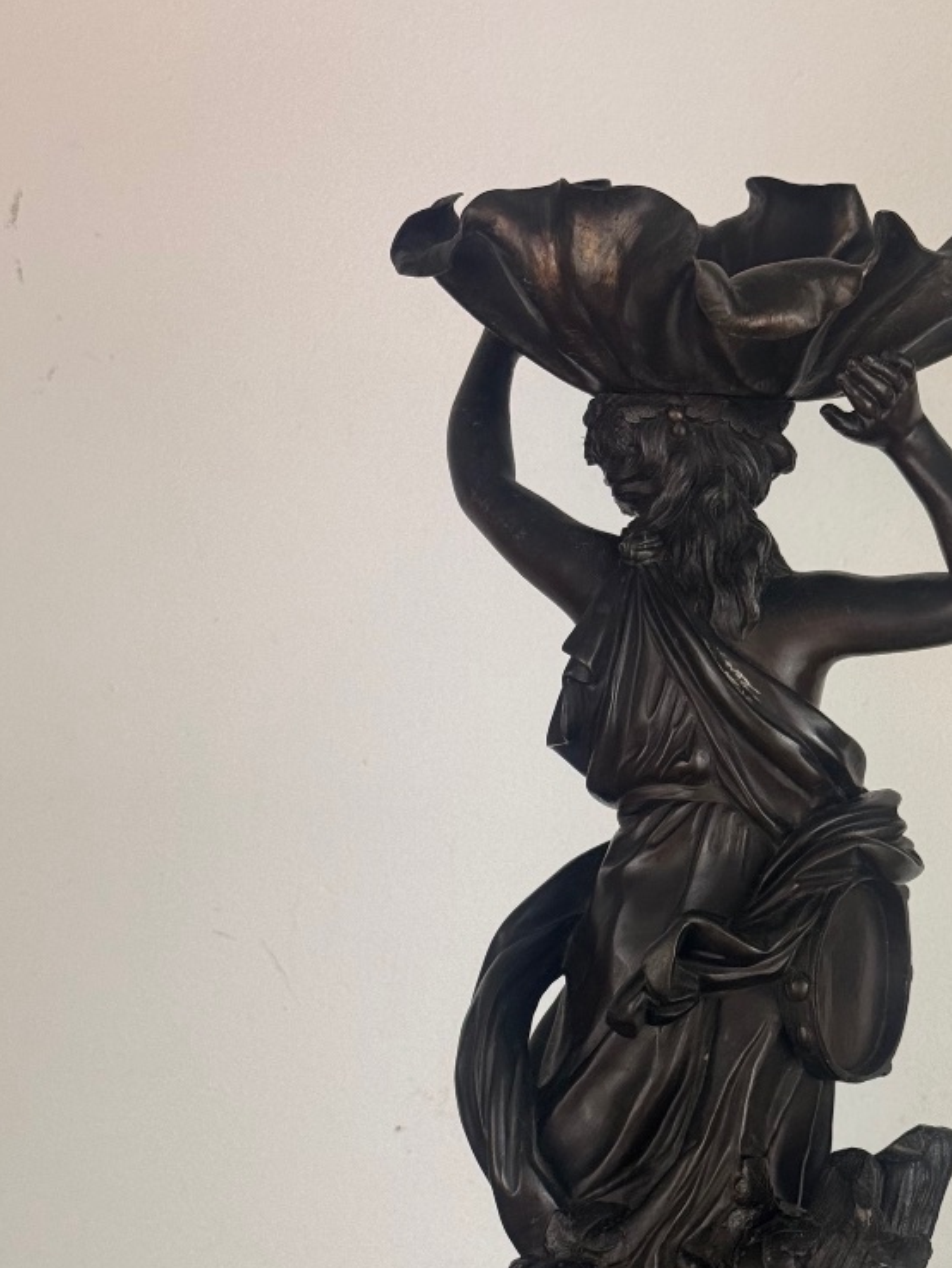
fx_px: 2859
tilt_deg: -1.8
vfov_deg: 24.9
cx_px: 631
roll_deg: -1.5
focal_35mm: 78
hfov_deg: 18.9
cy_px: 857
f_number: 1.78
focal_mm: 6.76
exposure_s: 1/284
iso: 80
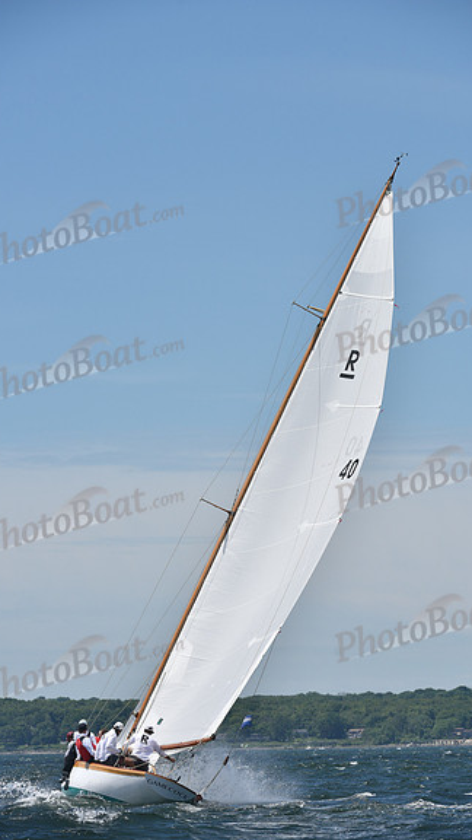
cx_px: 260
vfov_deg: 10.2
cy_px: 421
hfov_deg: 5.8
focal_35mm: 211
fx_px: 4695
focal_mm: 200
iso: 250
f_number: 7.1
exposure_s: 1/1250
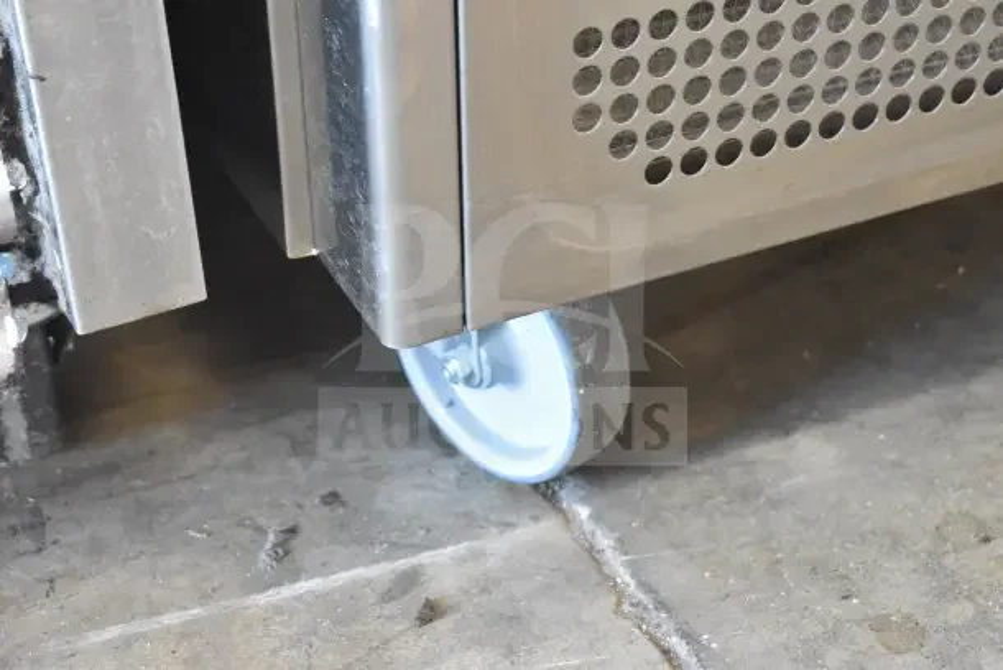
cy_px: 335
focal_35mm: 82
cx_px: 502
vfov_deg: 16.6
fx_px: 2299
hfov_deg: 24.6
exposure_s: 1/100
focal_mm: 55
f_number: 5.6
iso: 6400
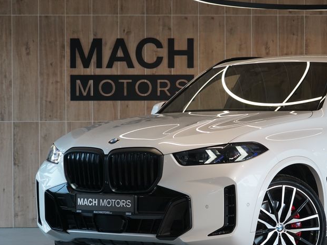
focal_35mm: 105
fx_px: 992
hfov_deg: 18.6
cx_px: 257
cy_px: 154
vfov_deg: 14.1
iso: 1600
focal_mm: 66
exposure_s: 1/160
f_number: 5.6
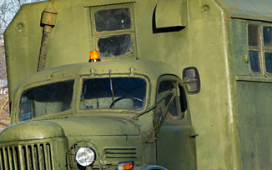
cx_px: 94
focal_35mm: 507
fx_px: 3760
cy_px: 47
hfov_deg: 4.1
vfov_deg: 2.6
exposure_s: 1/160
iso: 110
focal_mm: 90
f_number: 5.6
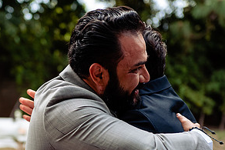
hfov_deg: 14.7
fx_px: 869
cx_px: 77
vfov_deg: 9.9
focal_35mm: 139
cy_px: 120
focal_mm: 70
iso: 500
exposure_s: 1/125
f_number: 3.5
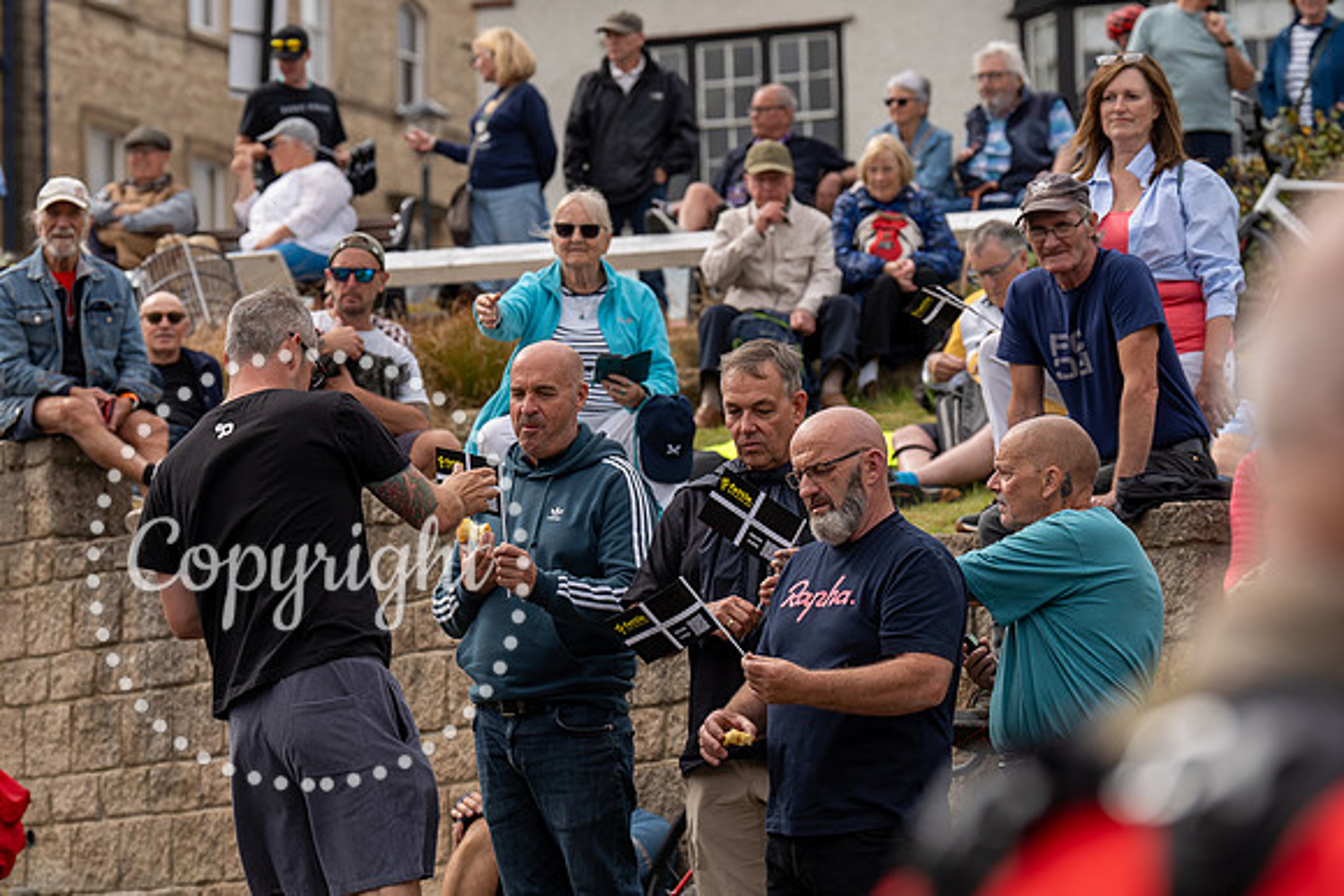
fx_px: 6270
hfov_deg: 12.2
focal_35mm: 168
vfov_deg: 8.2
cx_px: 406
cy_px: 270
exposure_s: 1/640
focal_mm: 118
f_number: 4.5
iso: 100
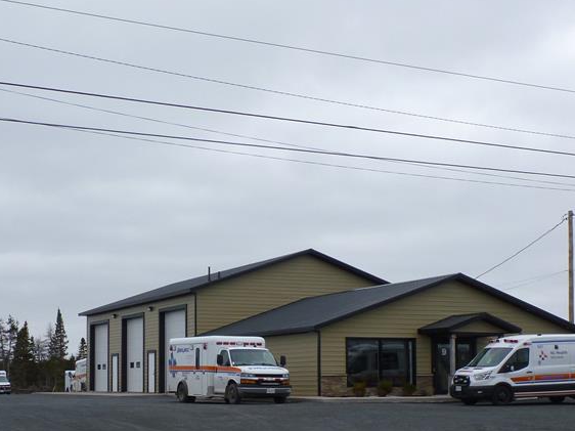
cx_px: 191
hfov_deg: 31.0
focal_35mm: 62
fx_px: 1029
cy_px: 353
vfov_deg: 23.2
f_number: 3.7
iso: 100
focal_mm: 6
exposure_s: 1/800
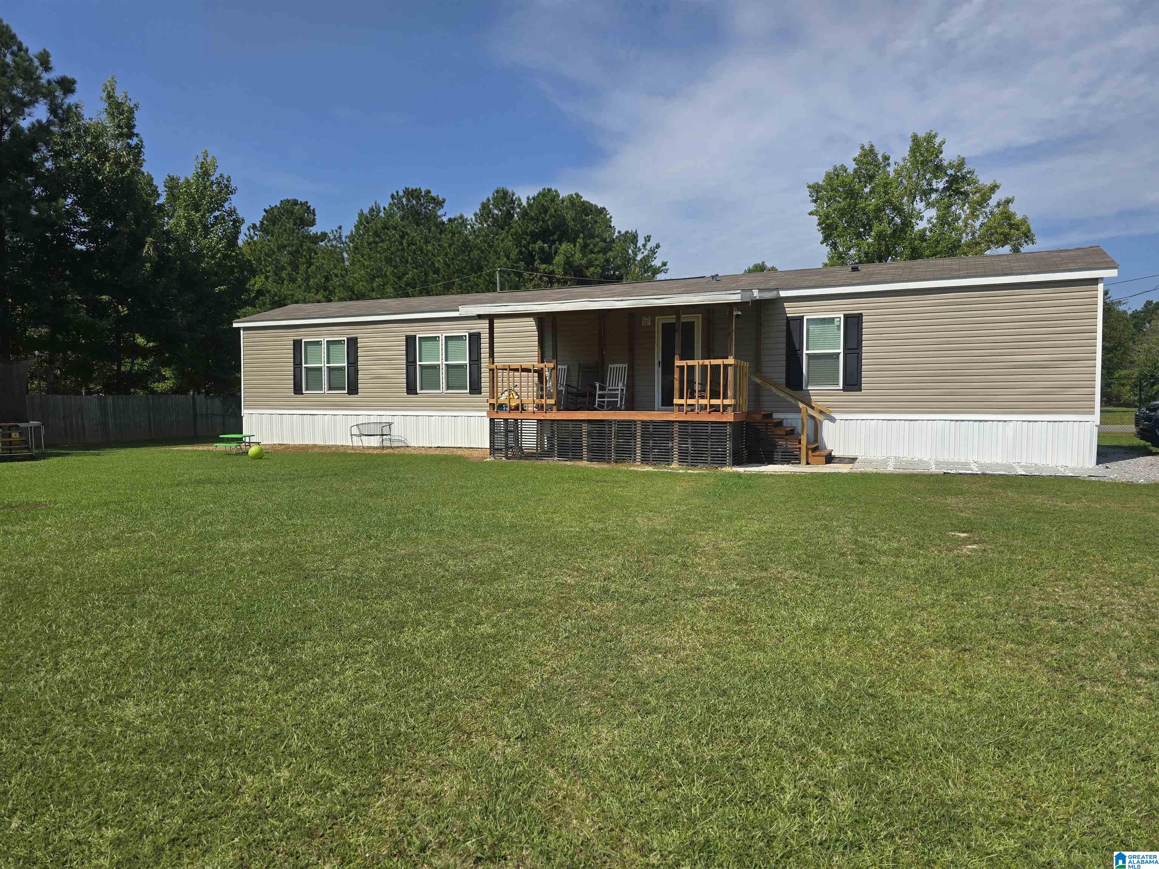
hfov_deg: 73.9
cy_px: 434
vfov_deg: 58.9
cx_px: 580
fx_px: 770
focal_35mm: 23
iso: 12
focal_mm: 6.3
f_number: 1.7
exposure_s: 1/1361
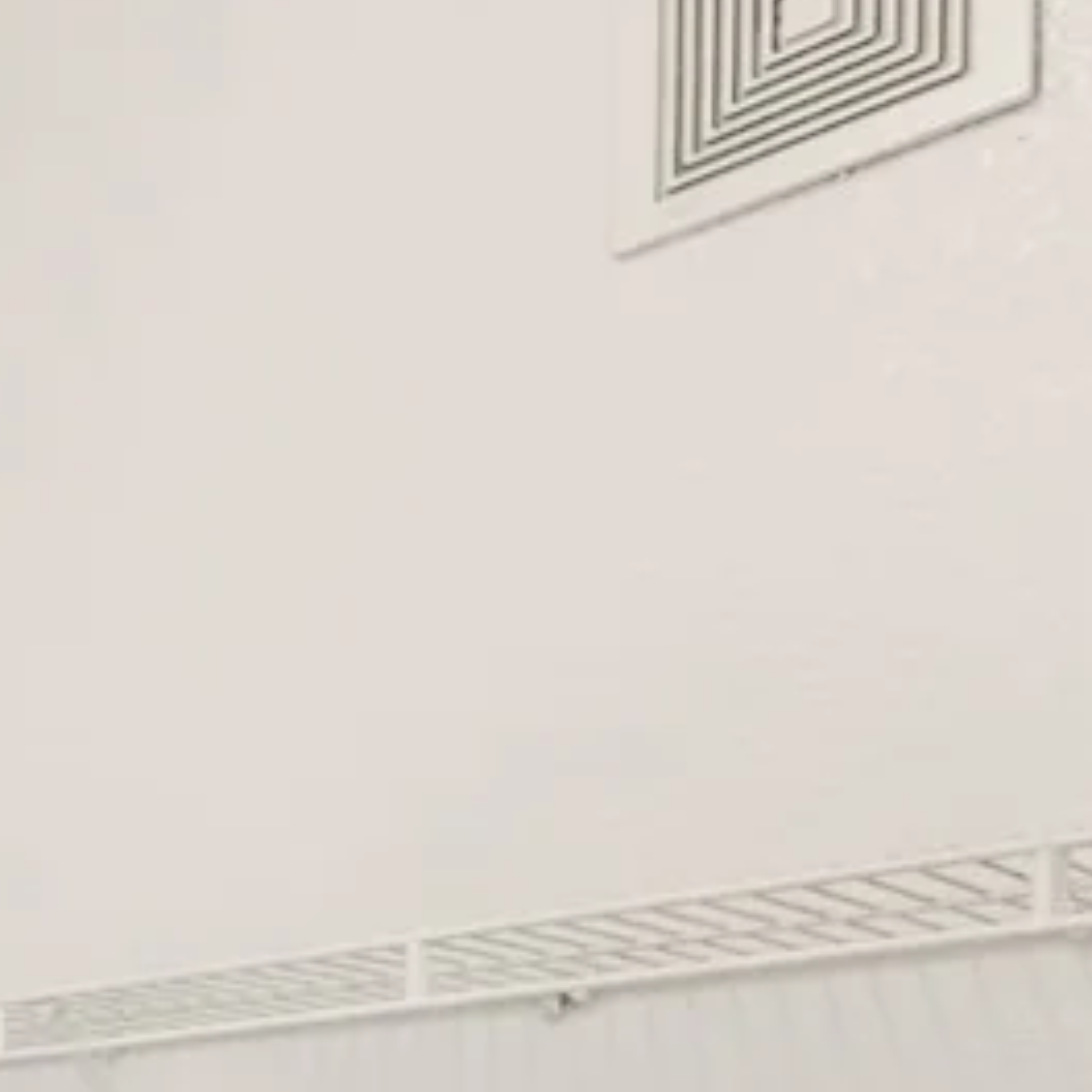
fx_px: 1999
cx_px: -703
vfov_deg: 26.9
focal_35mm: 56
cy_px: 1330
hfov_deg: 22.5
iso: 400
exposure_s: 3.2
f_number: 8
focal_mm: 17
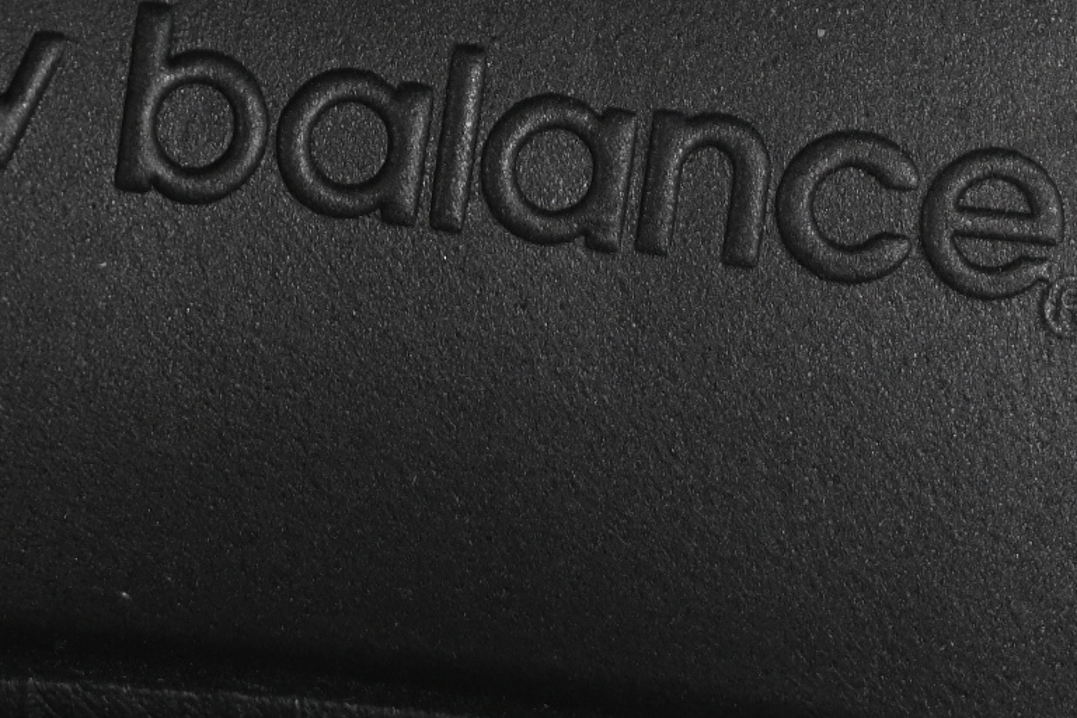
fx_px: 8137
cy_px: 143
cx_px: 878
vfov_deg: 5.0
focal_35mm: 272
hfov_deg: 7.6
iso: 160
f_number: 6.3
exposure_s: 1/50
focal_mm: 50
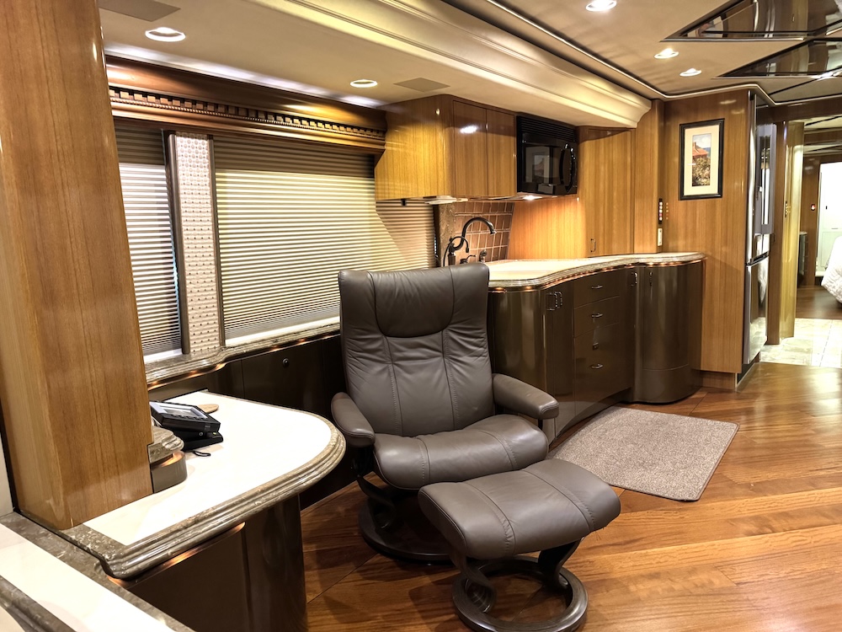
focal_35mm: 24
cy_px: 316
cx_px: 421
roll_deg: +3.2
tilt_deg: -10.1
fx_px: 584
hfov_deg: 71.6
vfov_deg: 56.8
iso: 1000
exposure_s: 1/40
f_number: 1.78
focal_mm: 6.76
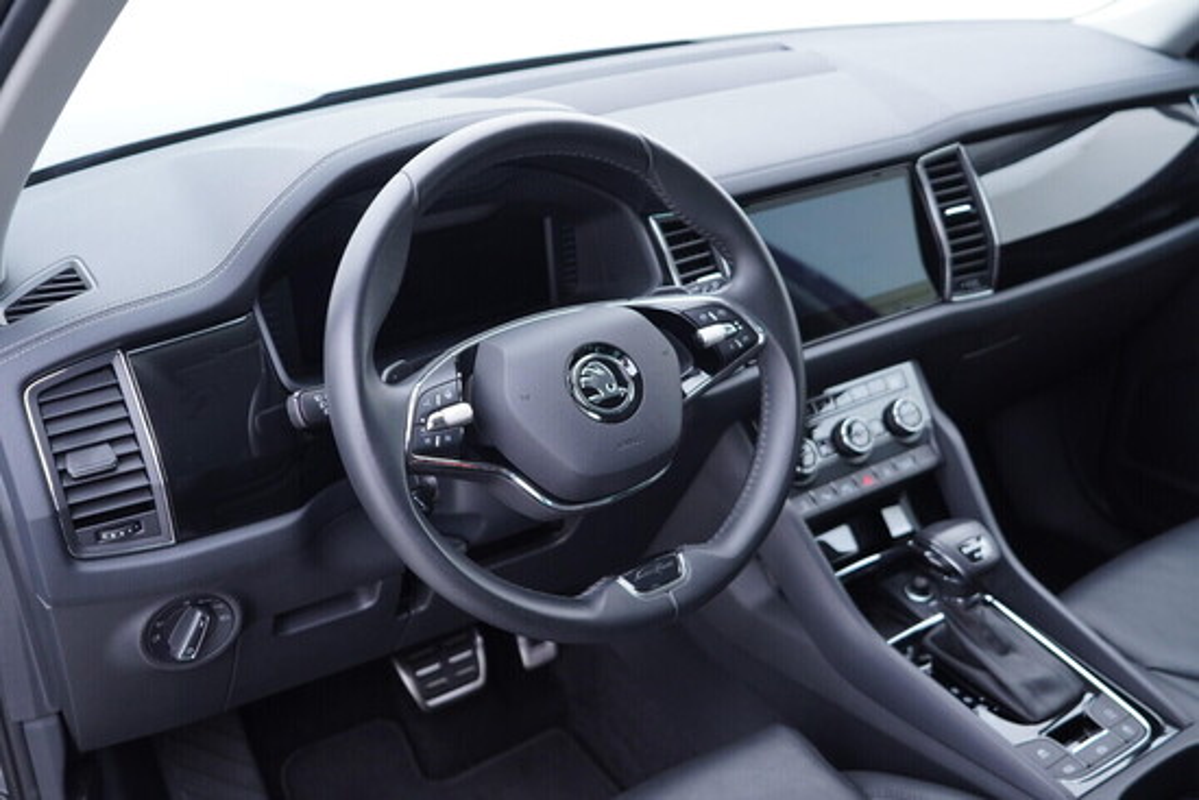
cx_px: 600
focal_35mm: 36
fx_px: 1199
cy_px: 400
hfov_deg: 53.1
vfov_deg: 36.9
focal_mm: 24
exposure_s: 1/40
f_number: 2.8
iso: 320
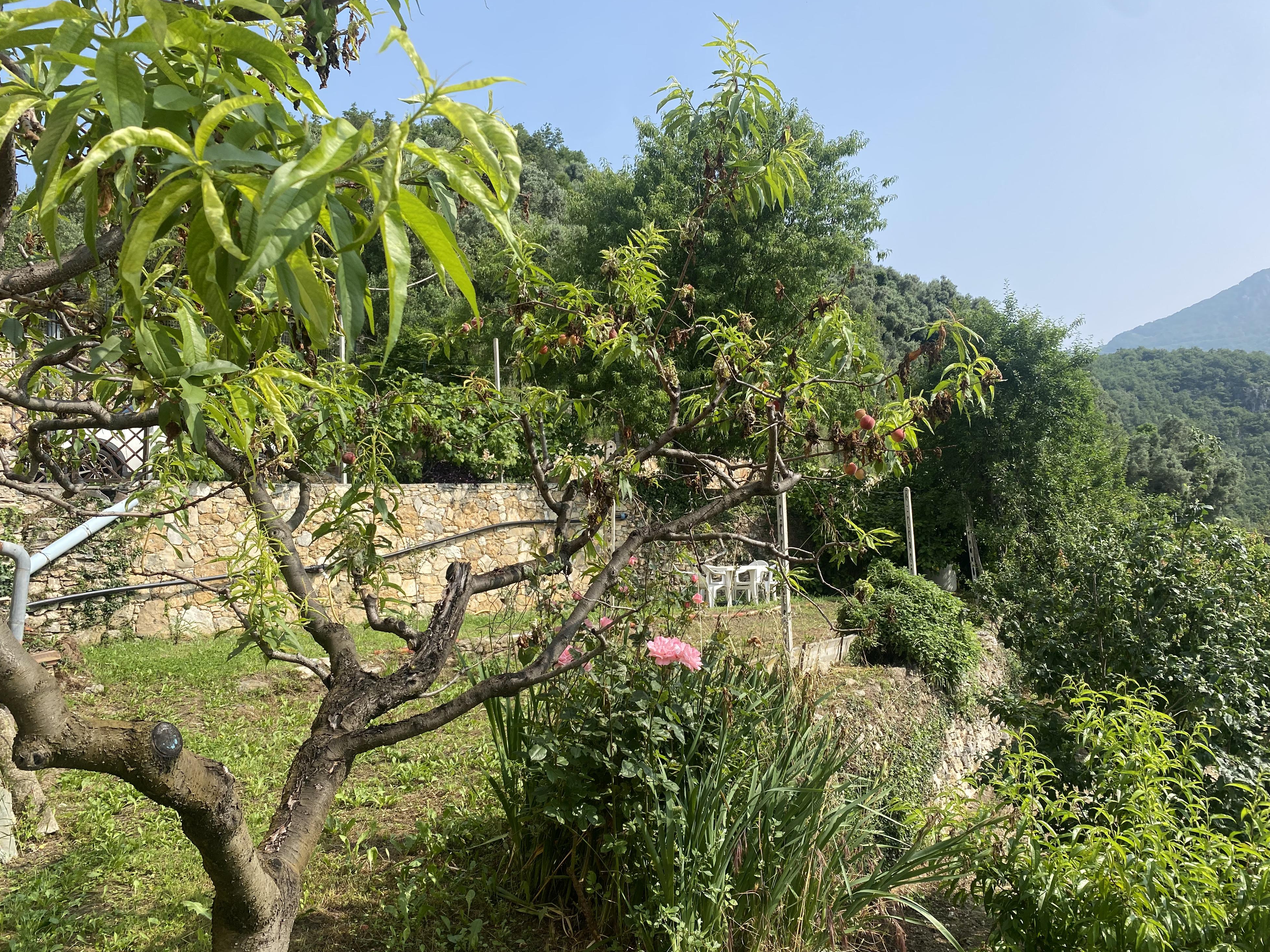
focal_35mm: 27
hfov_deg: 65.3
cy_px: 475
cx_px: 652
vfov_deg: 51.4
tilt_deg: +2.8
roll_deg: +1.9
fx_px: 991
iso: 32
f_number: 1.8
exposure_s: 1/1996
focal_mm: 4.25
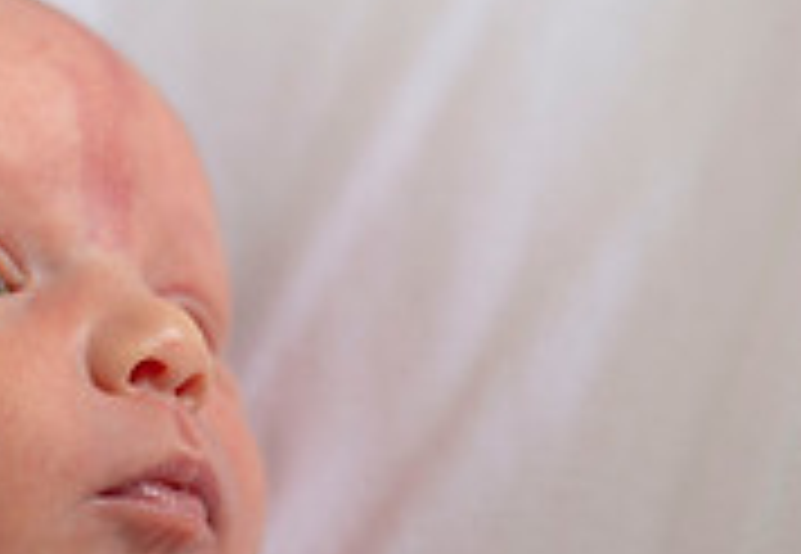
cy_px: 338
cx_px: 143
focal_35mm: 670
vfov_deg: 2.1
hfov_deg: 3.0
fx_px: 15076
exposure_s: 1/250
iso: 80
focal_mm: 200
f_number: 2.8
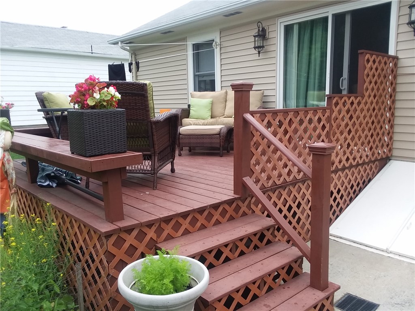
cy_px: 156
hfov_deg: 61.7
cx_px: 208
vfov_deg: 48.2
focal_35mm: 29
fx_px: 348
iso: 40
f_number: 1.9
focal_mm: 2.47
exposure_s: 1/227
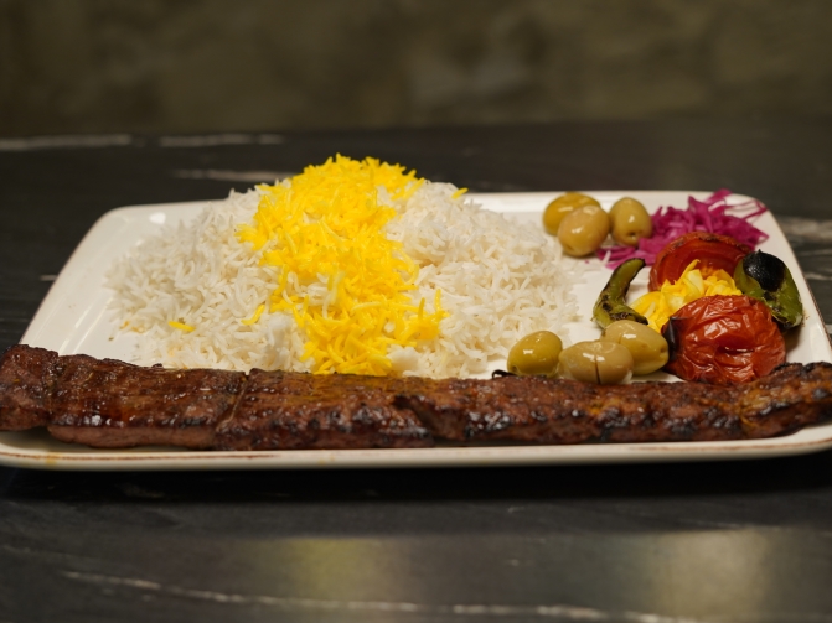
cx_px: 414
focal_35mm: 55
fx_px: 1322
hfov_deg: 34.9
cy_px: 310
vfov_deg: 26.6
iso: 320
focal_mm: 50
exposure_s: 1/100
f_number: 3.5
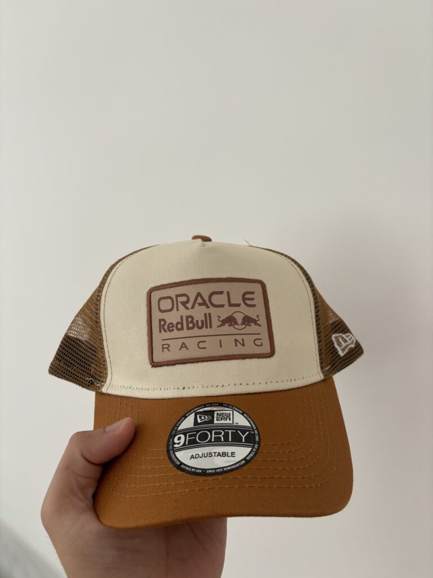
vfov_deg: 67.3
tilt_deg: -9.7
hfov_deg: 53.1
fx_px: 434
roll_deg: -4.4
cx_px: 216
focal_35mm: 26
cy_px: 289
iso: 100
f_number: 1.6
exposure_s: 1/121
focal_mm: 5.96
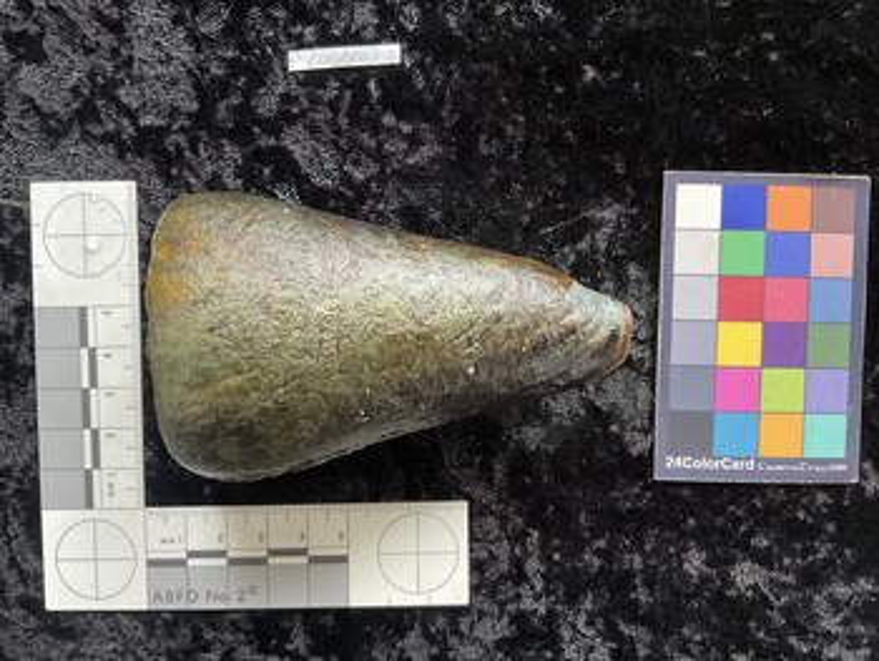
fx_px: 737
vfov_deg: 48.3
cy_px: 330
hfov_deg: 61.6
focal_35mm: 29
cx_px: 440
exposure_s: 1/40
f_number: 1.8
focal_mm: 3
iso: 250
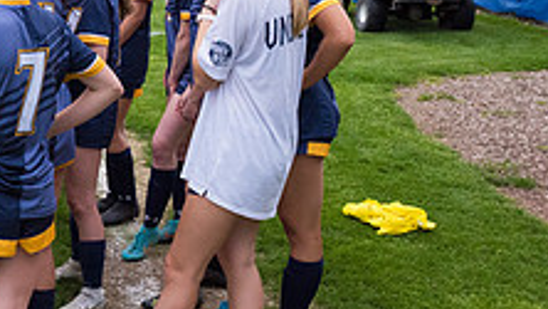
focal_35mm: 74
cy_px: 122
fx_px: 1076
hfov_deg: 25.0
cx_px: -151
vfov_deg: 16.3
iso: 1600
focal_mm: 27
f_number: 7.1
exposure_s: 1/640
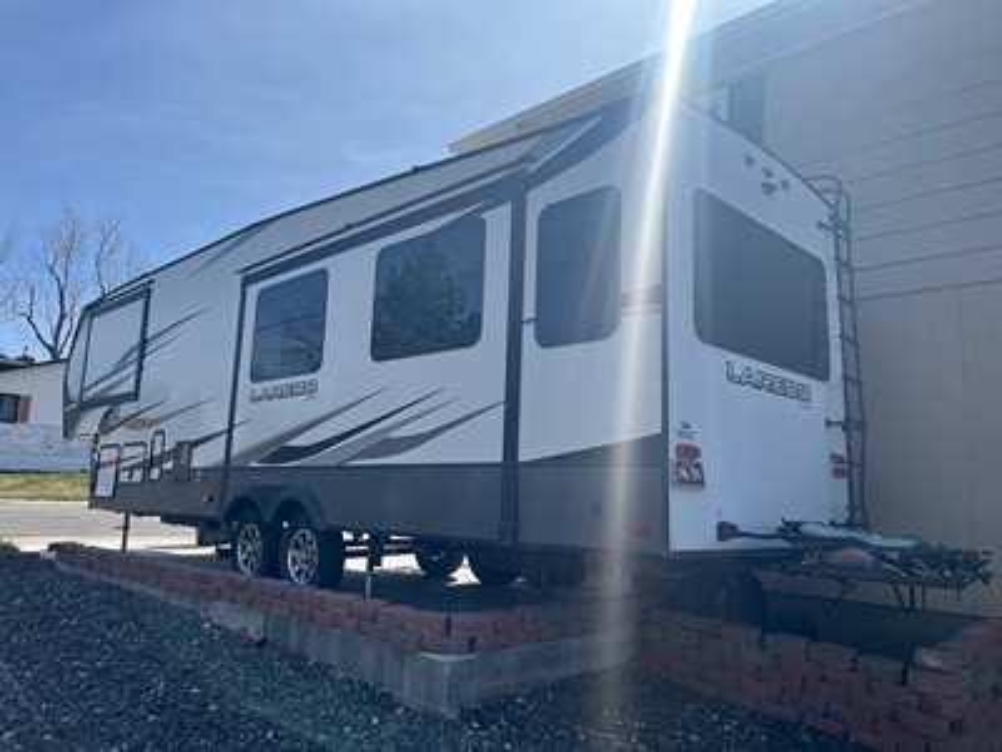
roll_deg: -1.6
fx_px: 753
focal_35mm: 26
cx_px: 501
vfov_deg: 53.1
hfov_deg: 67.3
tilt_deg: +11.9
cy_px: 376
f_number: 1.6
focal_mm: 5.1
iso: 50
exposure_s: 1/3521
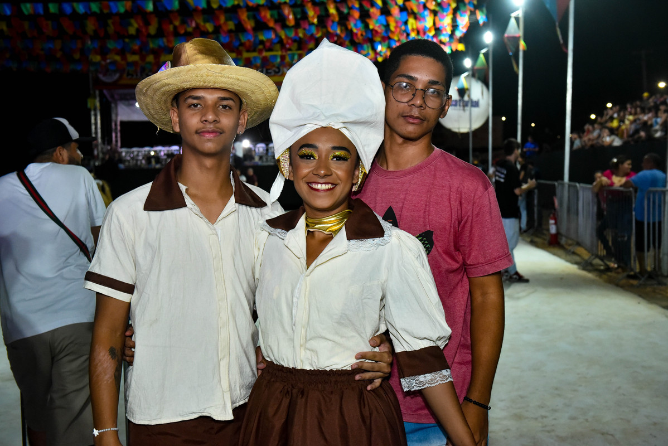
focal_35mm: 48
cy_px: 223
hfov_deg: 41.1
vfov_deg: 28.1
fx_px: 891
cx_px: 334
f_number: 6.3
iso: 2500
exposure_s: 1/160
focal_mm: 48
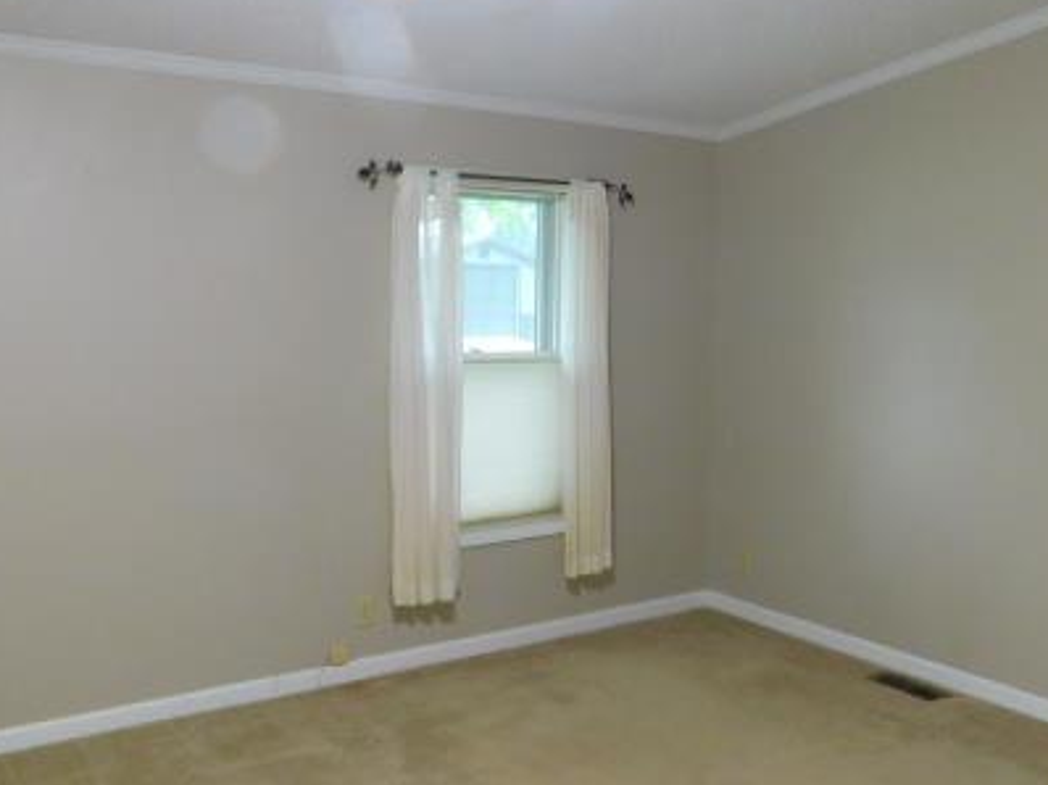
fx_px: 1120
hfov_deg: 50.1
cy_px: 427
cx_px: 574
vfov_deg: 38.6
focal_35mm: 37
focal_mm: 4
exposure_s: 1/30
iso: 200
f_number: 3
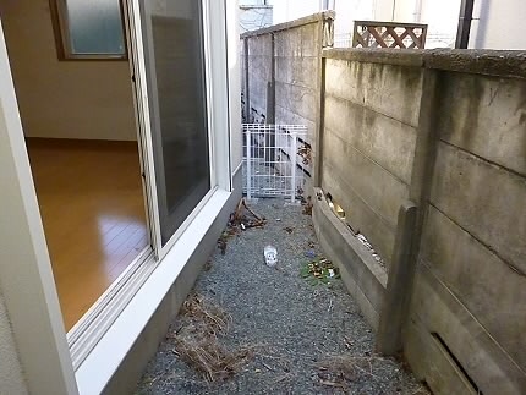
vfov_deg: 54.9
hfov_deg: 69.4
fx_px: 380
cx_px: 263
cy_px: 198
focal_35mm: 25
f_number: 3.1
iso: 1600
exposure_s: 1/640
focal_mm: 4.5
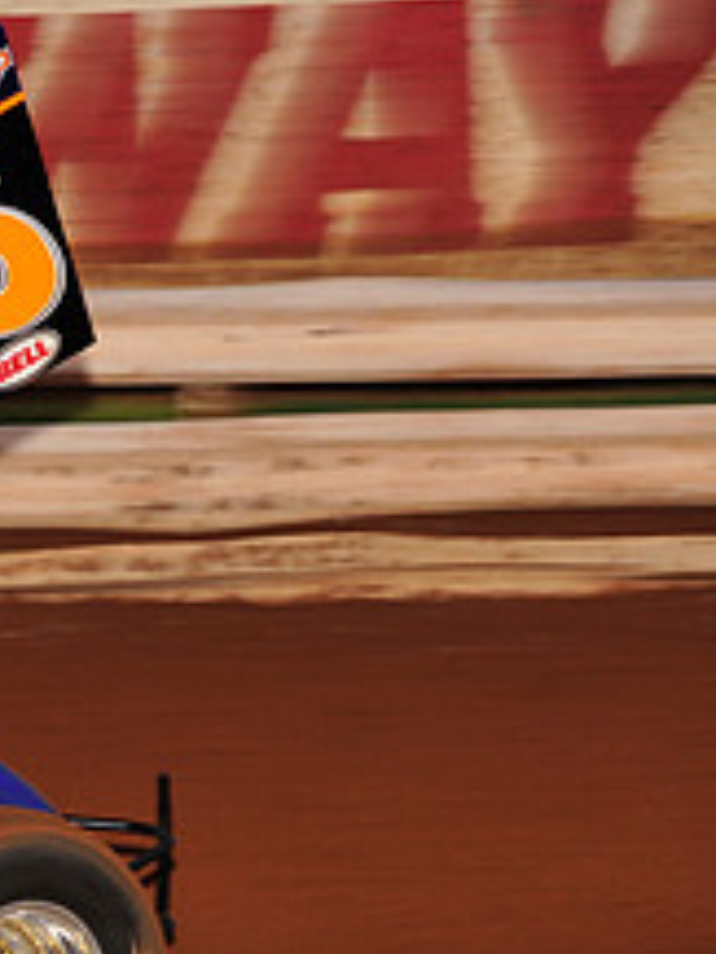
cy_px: 756
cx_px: -470
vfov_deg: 5.7
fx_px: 9533
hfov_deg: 4.3
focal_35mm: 346
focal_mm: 135
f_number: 6.3
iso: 640
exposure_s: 1/250
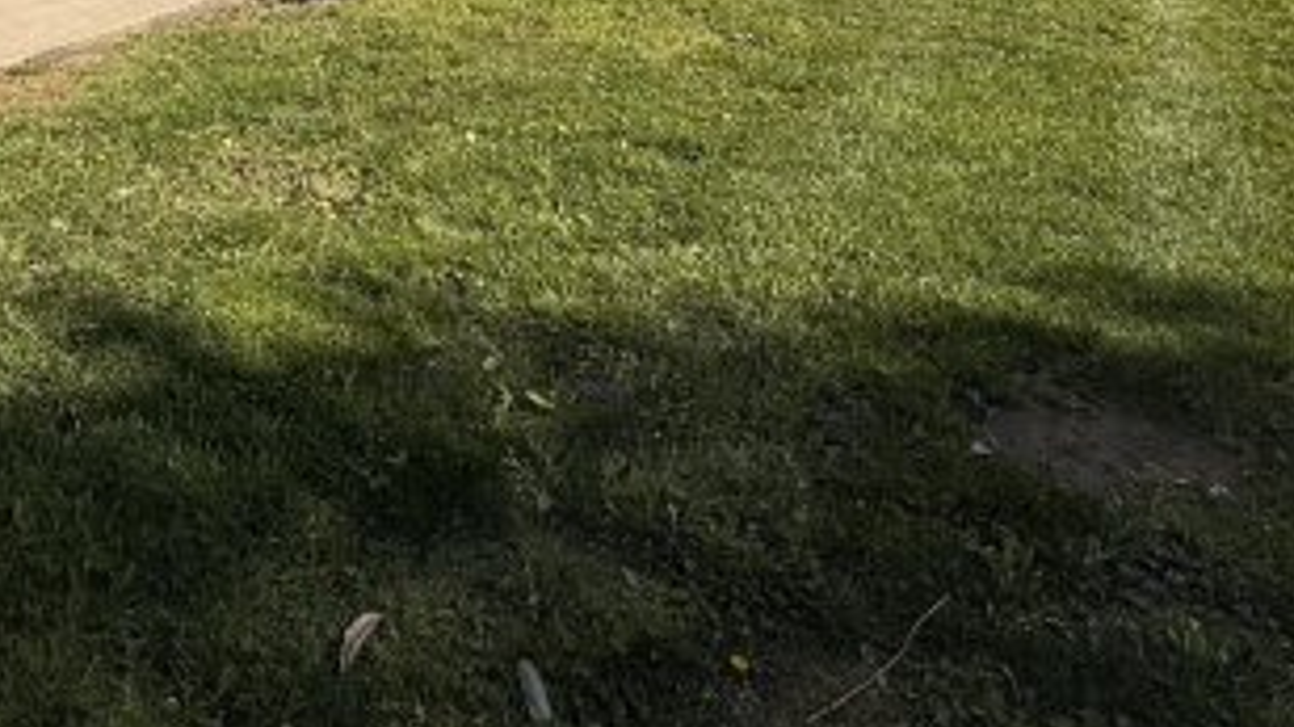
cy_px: -126
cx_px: 355
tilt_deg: -9.1
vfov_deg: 30.6
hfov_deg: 57.1
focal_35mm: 33
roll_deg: +0.9
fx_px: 1132
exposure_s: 1/3460
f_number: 2.2
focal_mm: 2.22
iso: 50
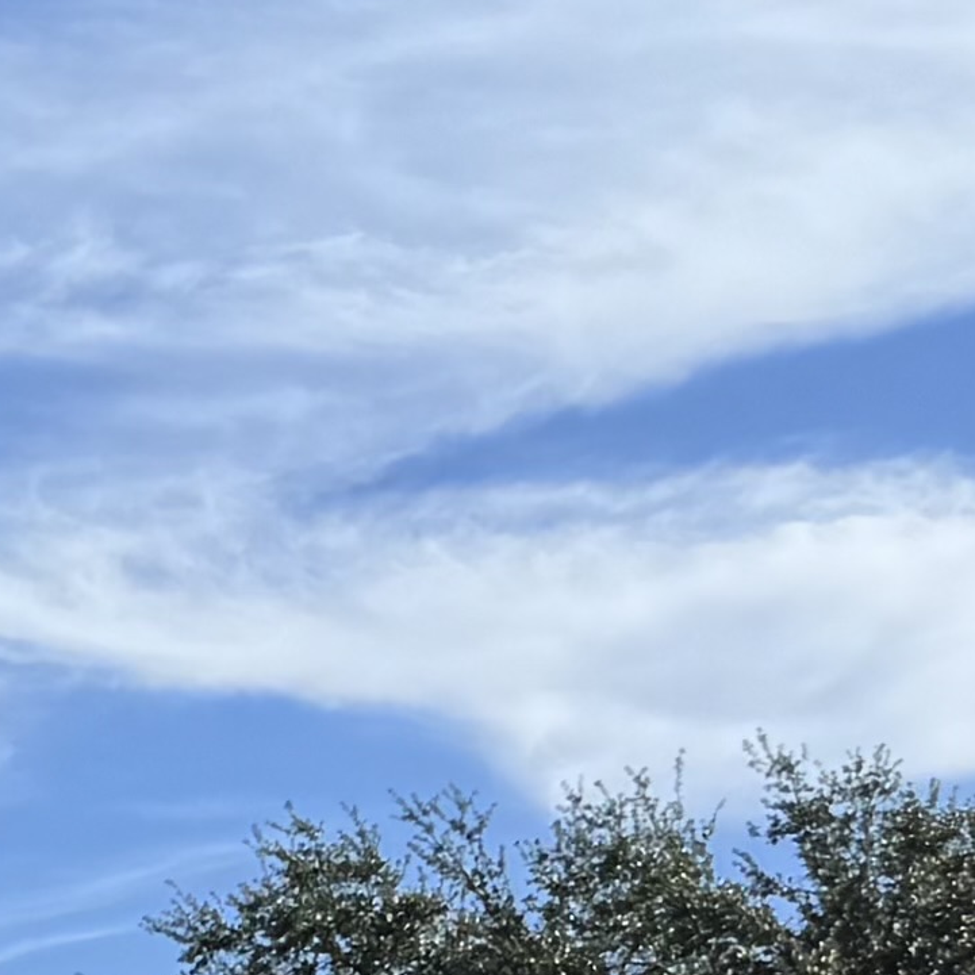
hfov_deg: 8.2
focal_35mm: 168
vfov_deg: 10.3
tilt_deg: +8.4
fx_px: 5354
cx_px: -2319
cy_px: 1144
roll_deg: -2.7
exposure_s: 1/3802
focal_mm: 6.76
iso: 80
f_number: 1.78
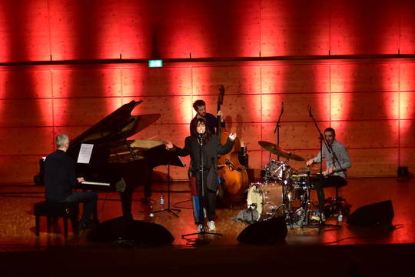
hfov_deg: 16.8
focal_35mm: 122
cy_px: 138
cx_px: 208
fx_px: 1406
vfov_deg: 11.2
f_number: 4.2
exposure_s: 1/160
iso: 2500
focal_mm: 122
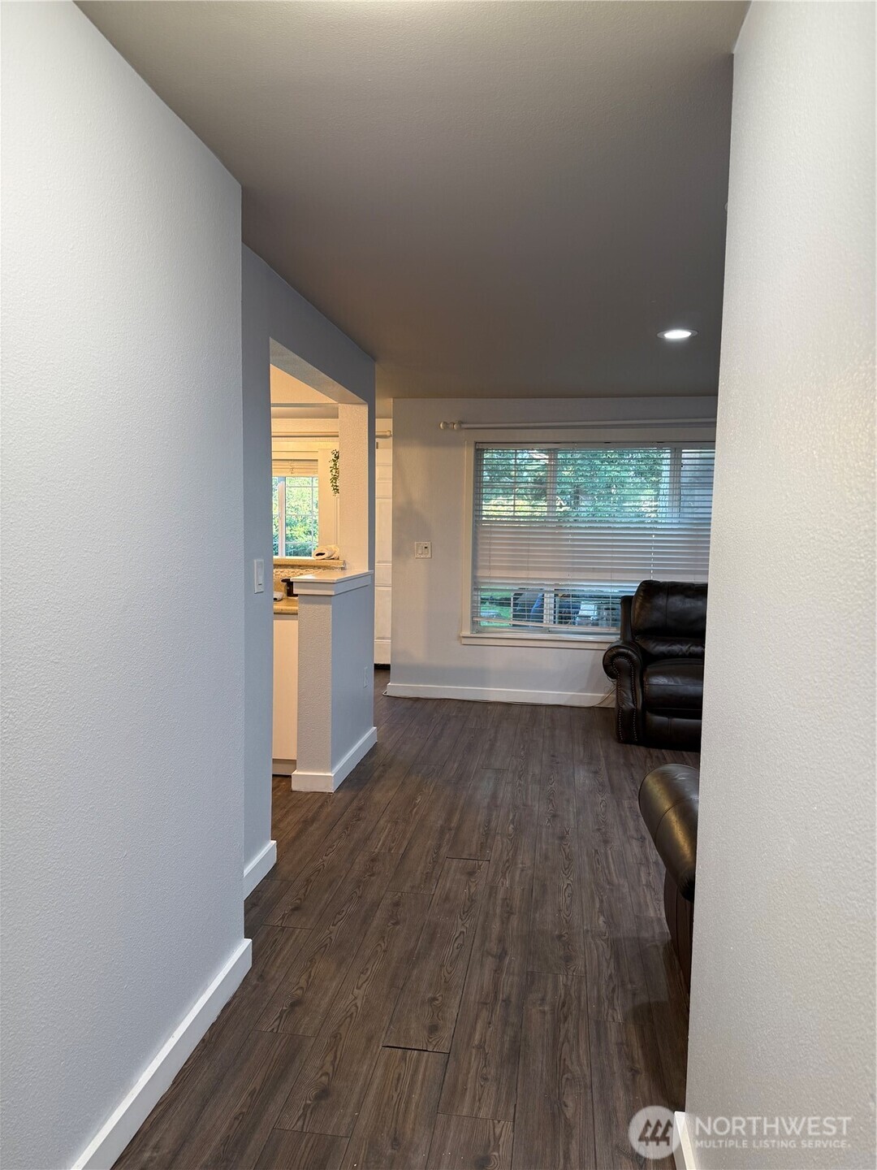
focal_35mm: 24
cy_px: 585
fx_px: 811
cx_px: 438
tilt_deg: -3.8
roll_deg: -0.4
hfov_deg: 56.8
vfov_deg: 71.6
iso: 125
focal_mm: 6.76
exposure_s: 1/60
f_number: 1.78
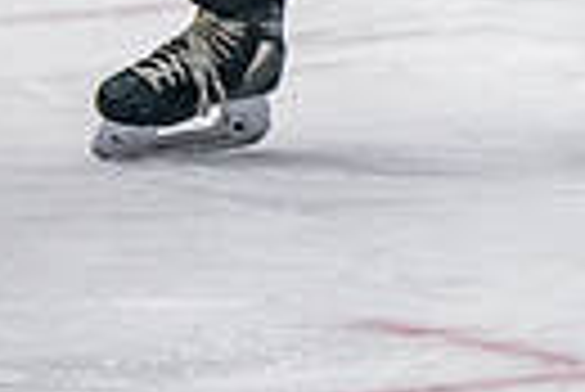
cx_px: 1402
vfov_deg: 2.0
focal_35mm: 676
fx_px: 10997
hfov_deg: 3.0
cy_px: -352
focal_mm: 110
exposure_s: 1/640
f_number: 3.2
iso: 2000
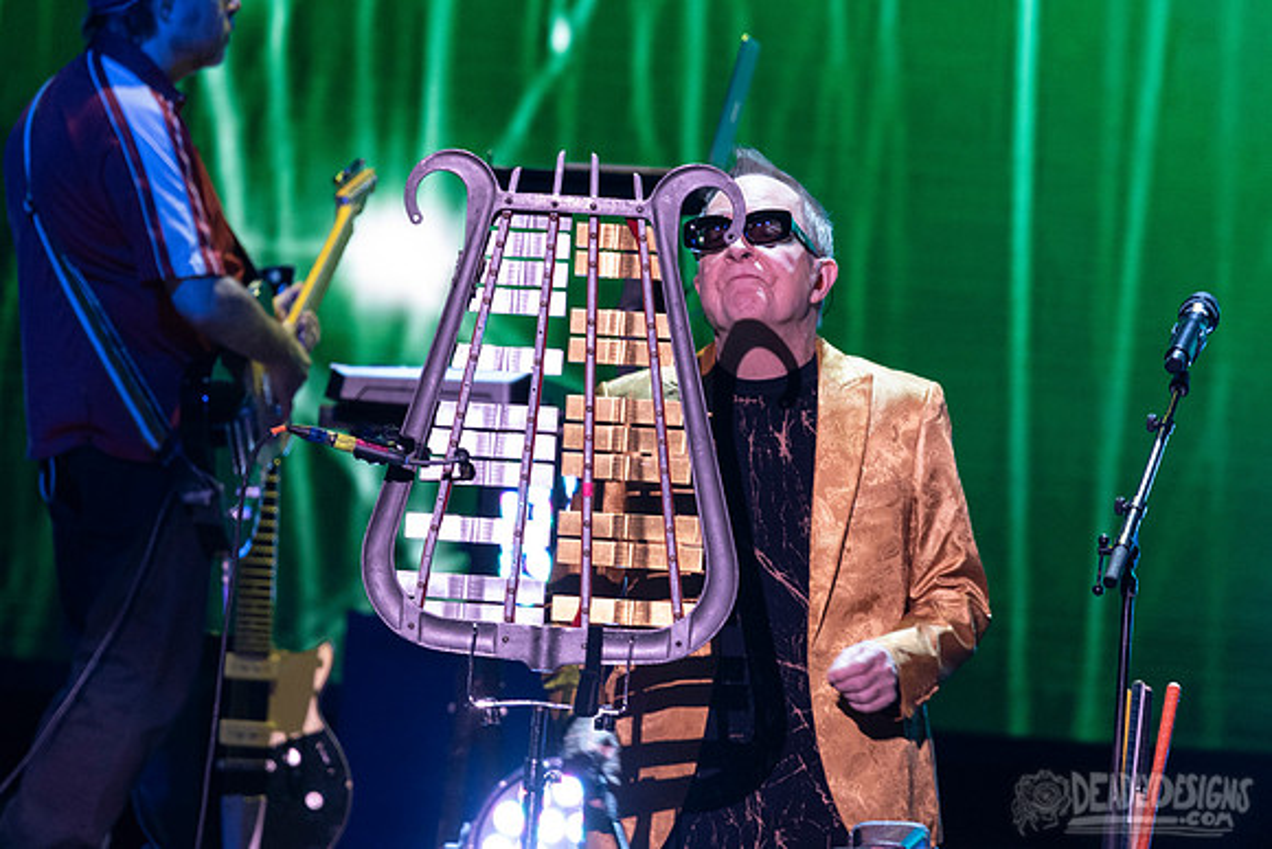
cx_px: 595
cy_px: 253
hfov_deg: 2.4
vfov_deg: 1.6
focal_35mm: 842
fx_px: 29756
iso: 2500
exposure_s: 1/200
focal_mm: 600
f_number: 6.3
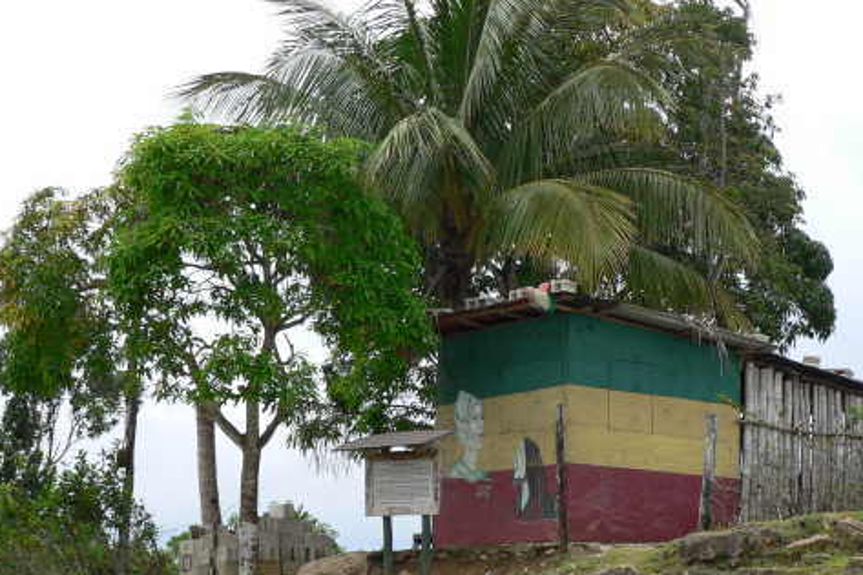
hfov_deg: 26.6
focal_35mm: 76
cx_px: 504
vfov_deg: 17.9
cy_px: 311
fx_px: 1821
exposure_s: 1/250
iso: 64
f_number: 4
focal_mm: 10.5
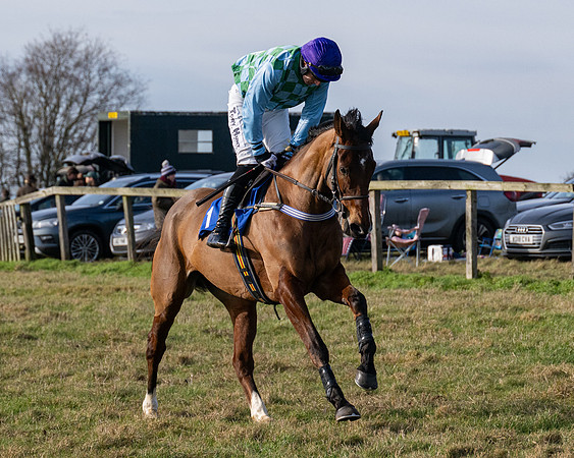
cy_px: 241
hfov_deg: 9.3
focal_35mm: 207
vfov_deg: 7.5
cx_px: 292
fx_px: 3520
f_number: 5
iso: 400
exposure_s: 1/3200
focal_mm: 98
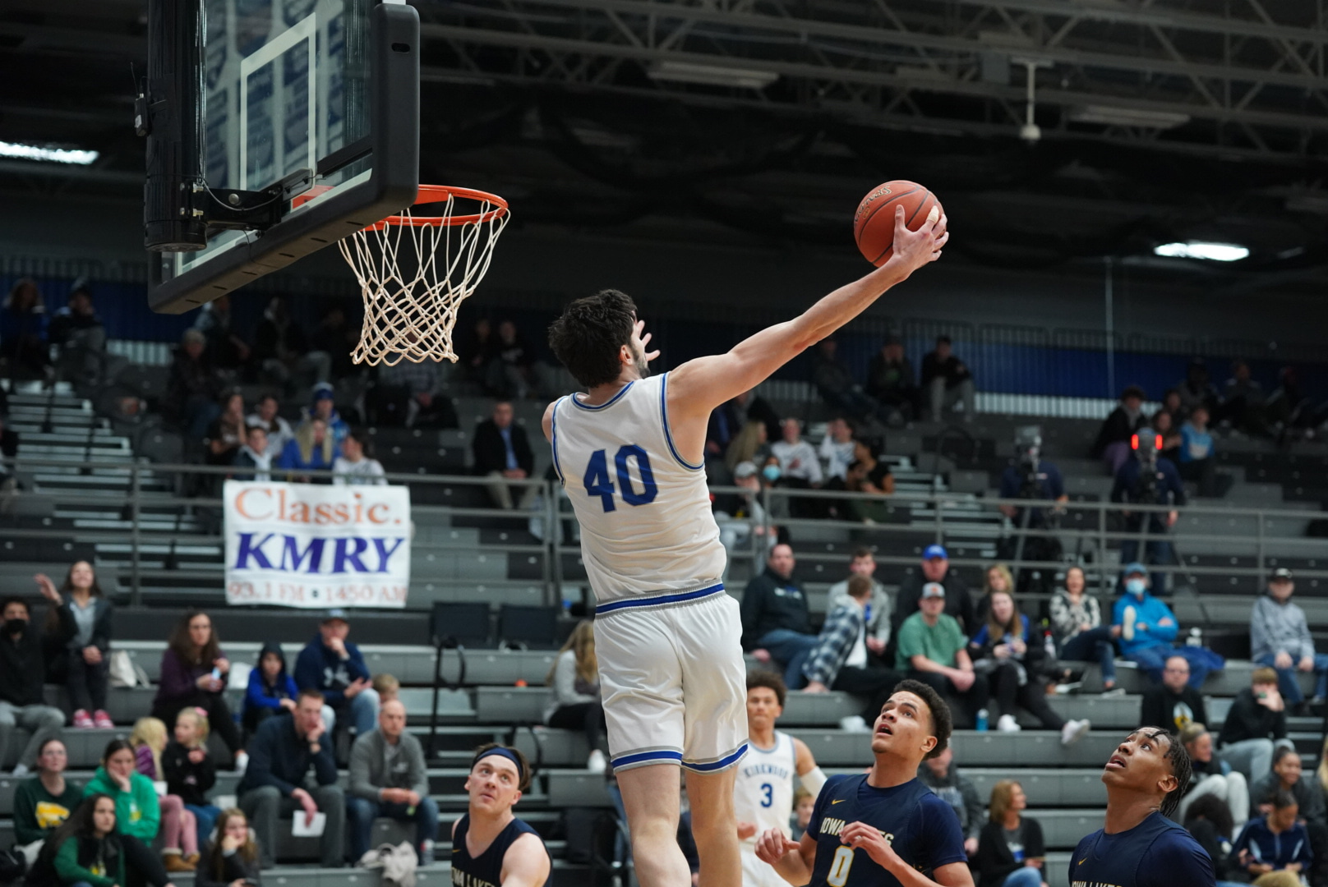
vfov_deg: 16.1
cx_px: 664
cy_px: 444
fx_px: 3138
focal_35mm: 85
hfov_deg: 23.9
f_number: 3.2
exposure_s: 1/640
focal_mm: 85
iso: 6400
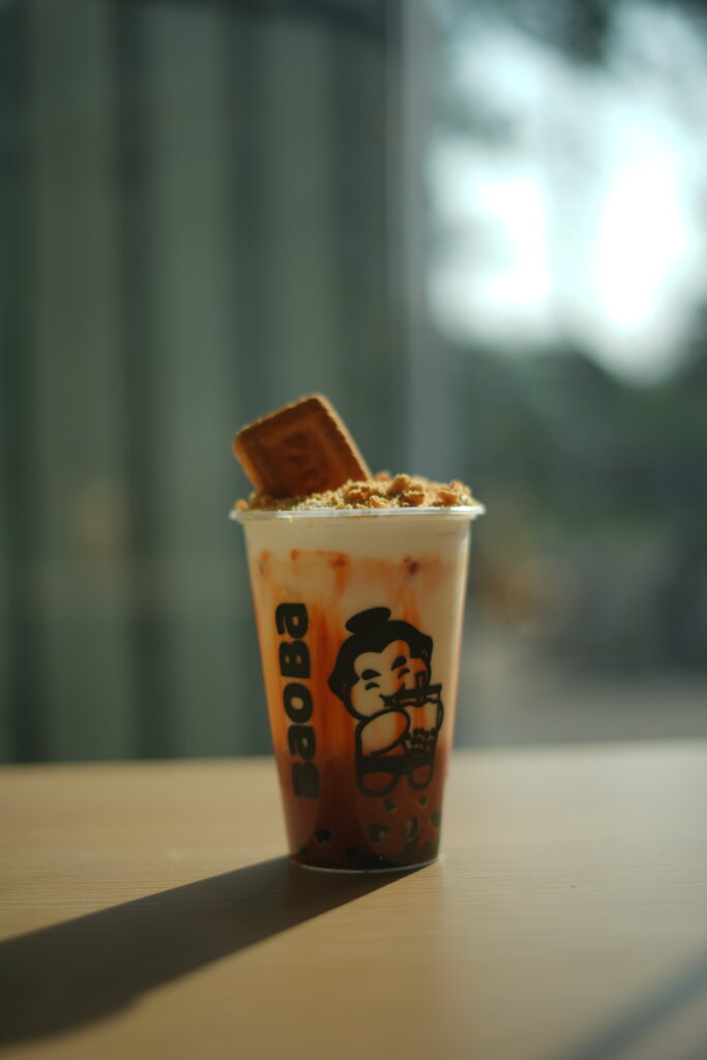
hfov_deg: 27.0
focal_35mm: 50
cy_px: 530
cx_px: 354
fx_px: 1472
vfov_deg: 39.6
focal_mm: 50
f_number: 1.8
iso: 50
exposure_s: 1/1600
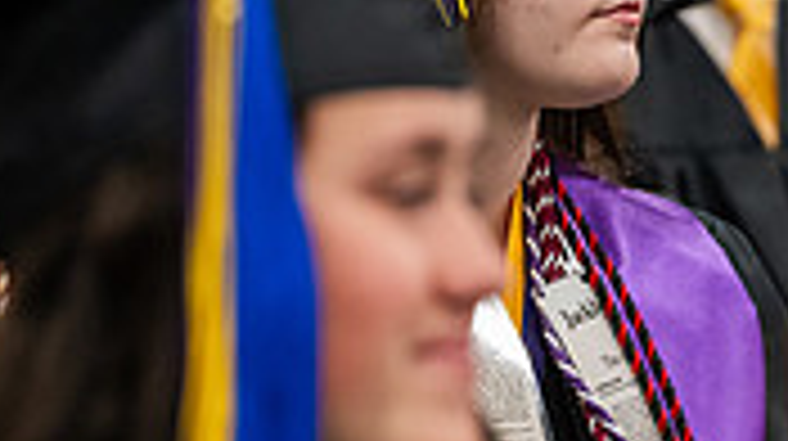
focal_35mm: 382
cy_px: 74
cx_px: 374
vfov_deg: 3.2
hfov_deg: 5.7
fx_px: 7973
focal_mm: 110
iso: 2500
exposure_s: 1/200
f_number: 3.2
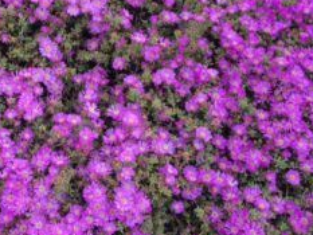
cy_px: 52
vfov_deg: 25.7
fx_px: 507
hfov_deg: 33.3
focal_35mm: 56
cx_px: 59
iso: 25
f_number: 2.2
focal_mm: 4.15
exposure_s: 1/172
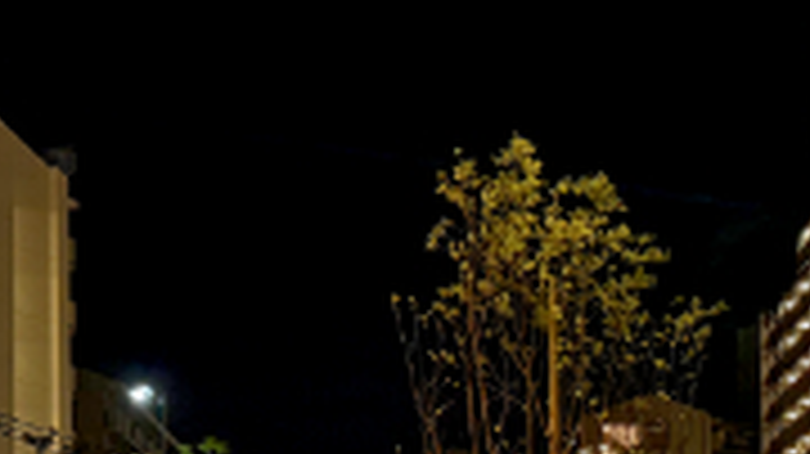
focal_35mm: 87
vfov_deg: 13.3
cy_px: 602
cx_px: 531
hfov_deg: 24.4
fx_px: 1867
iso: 800
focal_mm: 6.8
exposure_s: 1/40
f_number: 1.8
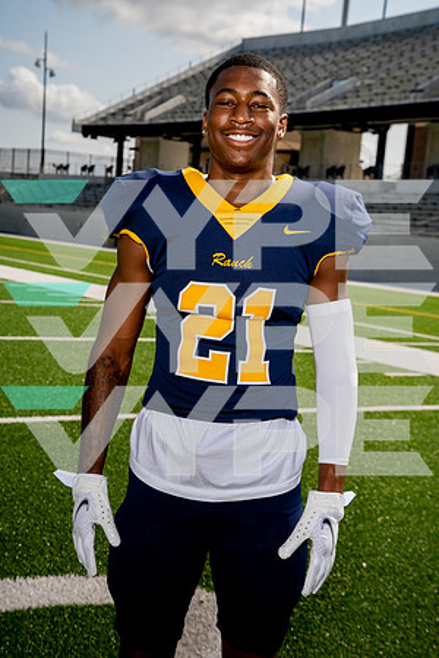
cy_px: 329
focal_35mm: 58
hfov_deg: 23.4
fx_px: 1061
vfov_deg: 34.5
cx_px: 220
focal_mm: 58
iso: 100
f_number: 7.1
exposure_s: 1/250
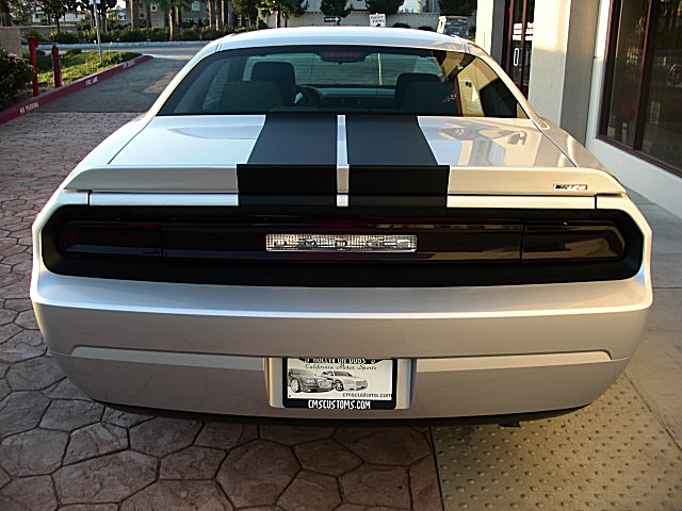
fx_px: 709
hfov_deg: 51.4
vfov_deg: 39.7
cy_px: 256
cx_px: 341
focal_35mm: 36
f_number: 2.8
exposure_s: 1/125
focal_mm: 6.3
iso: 50
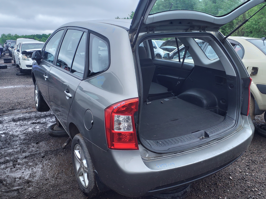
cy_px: 100
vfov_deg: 53.1
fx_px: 200
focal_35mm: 26
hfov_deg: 67.3
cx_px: 133
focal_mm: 3.58
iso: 50
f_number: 1.9
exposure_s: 1/60
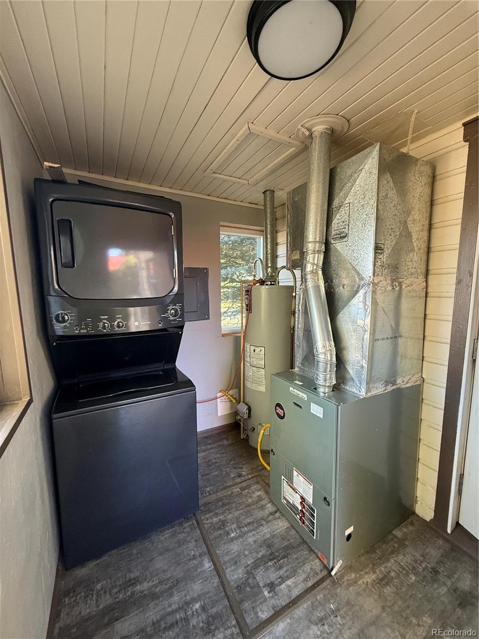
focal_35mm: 14
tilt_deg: -5.9
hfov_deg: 85.7
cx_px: 240
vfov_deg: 102.1
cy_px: 320
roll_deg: +0.3
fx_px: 258
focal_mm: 2.22
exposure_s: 1/99
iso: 320
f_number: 2.2
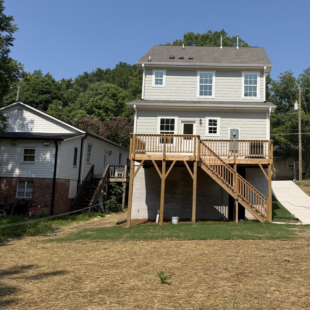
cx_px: 226
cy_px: 127
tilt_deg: +9.2
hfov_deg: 41.8
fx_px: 395
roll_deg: -0.9
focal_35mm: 39
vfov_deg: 42.7
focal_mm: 6.76
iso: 80
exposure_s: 1/5319
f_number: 1.78
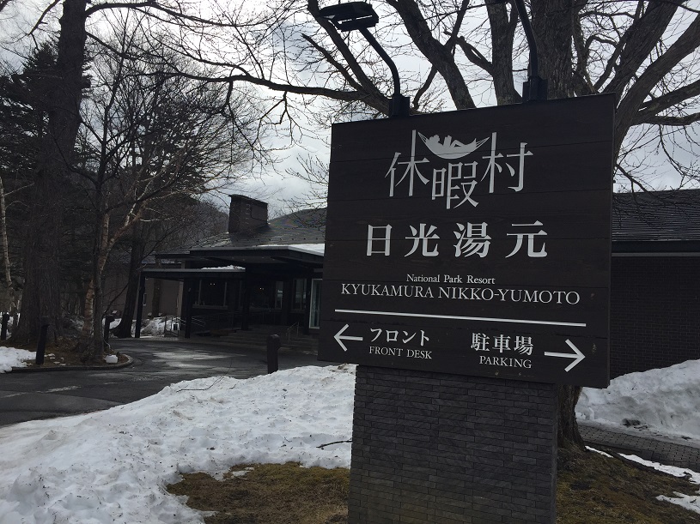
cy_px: 262
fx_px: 586
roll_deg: -1.0
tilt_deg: +5.4
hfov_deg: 61.7
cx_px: 350
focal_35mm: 29
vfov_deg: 48.2
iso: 32
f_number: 2.2
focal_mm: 4.15
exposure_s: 1/2083
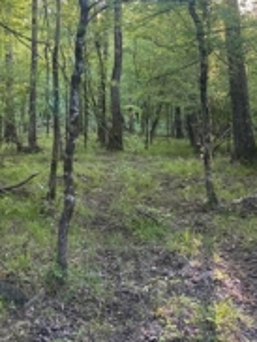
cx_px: 99
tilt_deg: +9.6
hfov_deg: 25.7
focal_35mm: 57
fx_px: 563
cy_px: 23
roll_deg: -0.1
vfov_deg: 31.8
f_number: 1.8
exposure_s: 1/121
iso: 80
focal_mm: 4.25
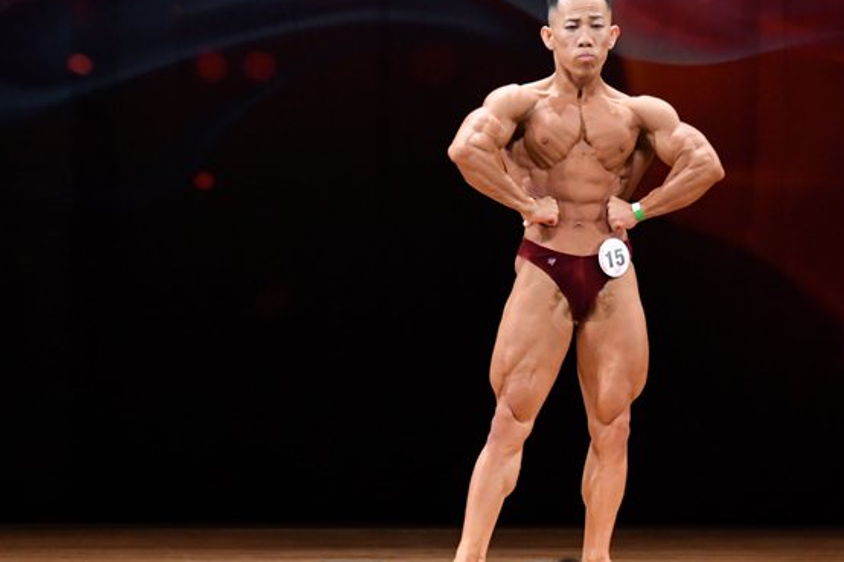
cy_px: 324
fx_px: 7382
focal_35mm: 315
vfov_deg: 4.4
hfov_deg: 6.5
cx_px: 529
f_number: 5.6
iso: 4000
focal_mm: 150
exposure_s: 1/400
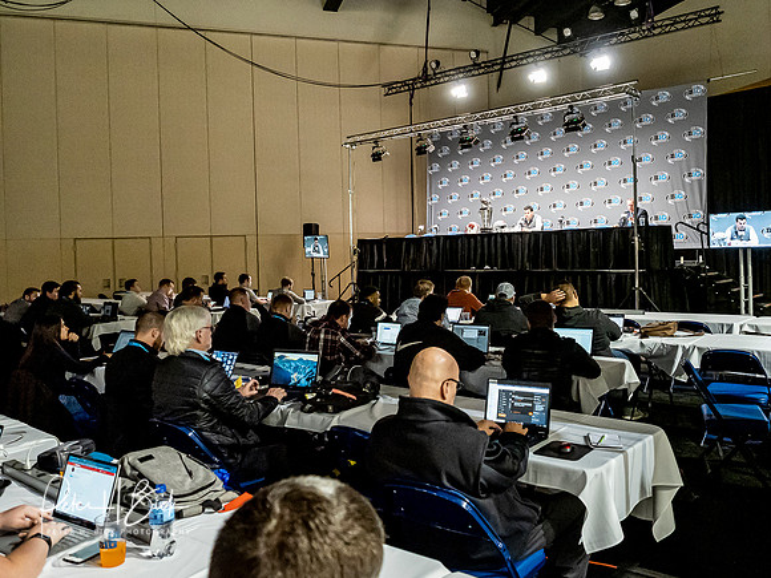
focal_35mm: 28
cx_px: 453
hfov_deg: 62.6
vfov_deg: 49.3
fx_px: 629
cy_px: 265
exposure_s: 1/125
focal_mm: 12
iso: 4000
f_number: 2.8
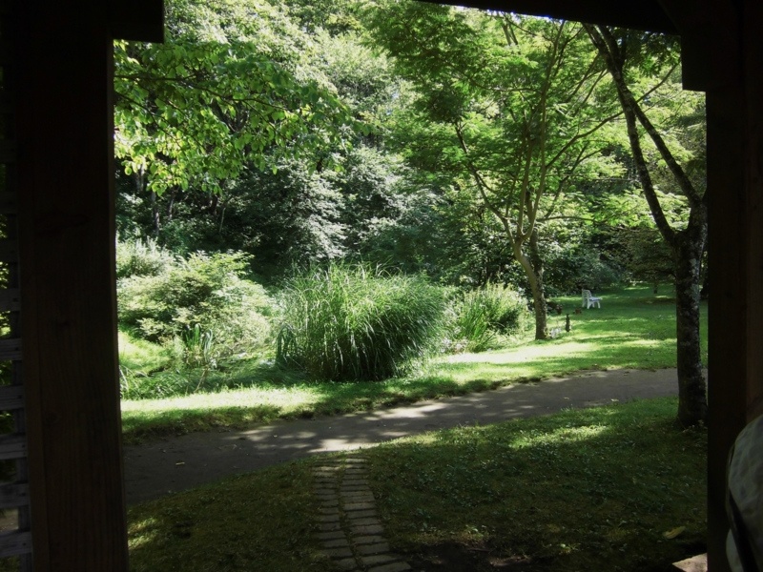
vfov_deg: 53.1
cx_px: 382
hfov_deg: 67.3
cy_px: 286
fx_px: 573
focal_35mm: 26
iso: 100
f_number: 2.8
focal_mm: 4.7
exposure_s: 1/160
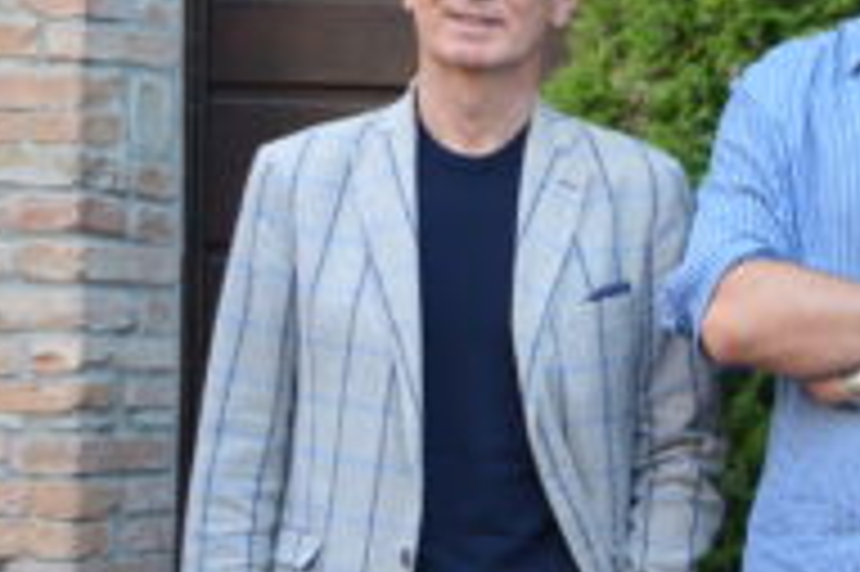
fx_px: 3461
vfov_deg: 9.4
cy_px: 462
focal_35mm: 145
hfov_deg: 12.9
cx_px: 1549
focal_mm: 24
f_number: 4.5
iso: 400
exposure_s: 1/80
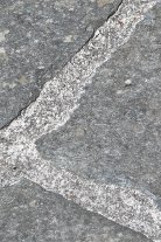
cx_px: 355
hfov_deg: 5.4
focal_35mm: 247
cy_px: -440
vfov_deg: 7.5
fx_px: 1659
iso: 100
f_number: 7.1
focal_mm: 28.5
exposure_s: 1/400
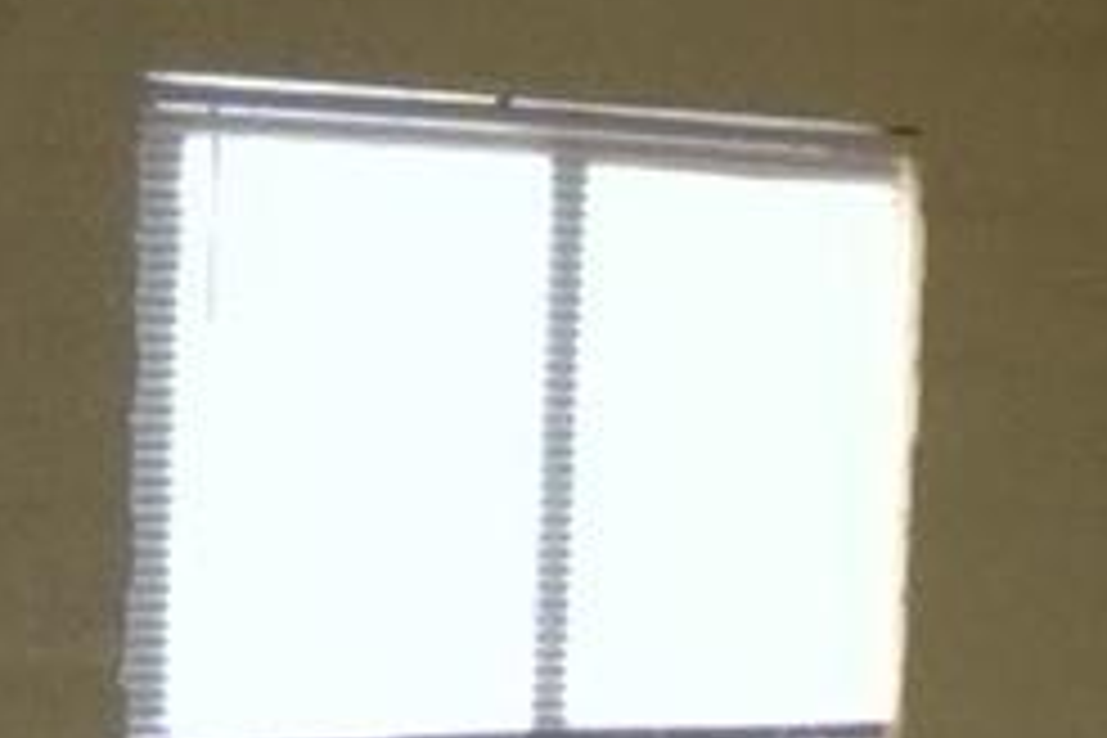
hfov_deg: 15.7
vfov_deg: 10.4
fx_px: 3997
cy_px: 900
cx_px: 387
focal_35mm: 130
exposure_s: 1/280
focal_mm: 3.85
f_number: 2.4
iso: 80
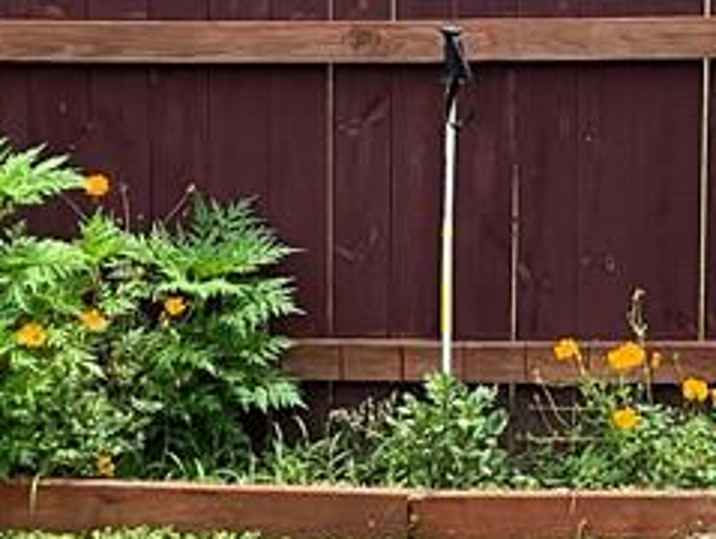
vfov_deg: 12.0
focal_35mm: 124
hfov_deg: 15.7
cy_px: 189
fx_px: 2569
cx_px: 602
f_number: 1.8
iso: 25
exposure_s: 1/1076
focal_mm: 3
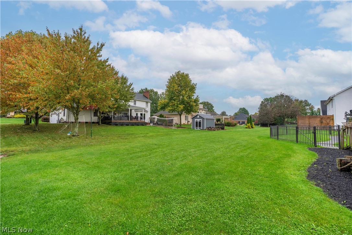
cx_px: 176
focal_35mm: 16
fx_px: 156
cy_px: 118
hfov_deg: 96.7
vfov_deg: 73.7
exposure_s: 1/1250
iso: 250
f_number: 8
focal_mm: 16
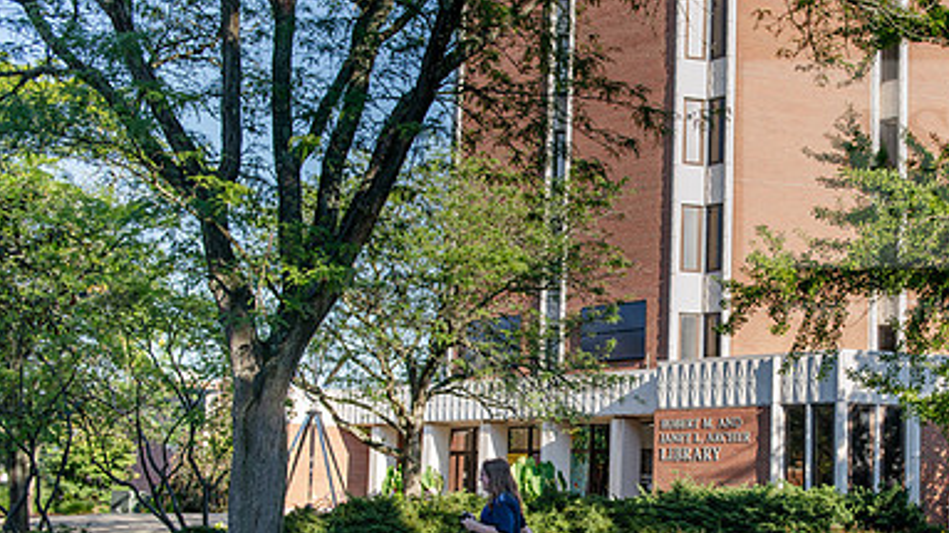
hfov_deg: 37.9
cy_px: 361
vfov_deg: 22.1
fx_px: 1358
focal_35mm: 54
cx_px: 669
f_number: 3.5
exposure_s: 1/320
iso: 125
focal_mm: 34
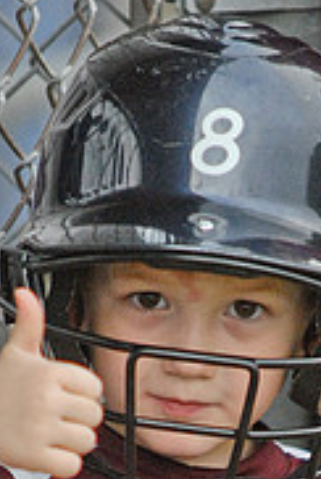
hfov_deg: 1.9
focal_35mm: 741
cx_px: 180
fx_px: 9873
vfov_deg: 2.8
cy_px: 553
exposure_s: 1/3200
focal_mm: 200
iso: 1000
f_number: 2.8
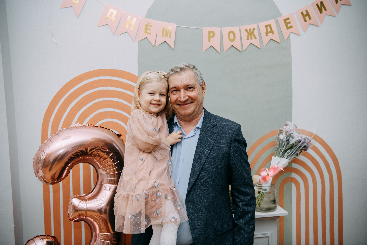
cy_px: 122
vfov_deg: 35.1
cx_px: 184
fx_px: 387
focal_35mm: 38
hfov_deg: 50.7
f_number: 3.5
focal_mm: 38
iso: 160
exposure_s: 1/200
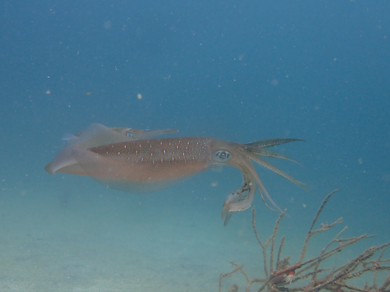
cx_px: 195
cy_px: 146
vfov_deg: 35.1
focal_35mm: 41
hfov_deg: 45.8
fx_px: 462
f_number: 4
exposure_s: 1/160
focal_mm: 7.31
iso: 125
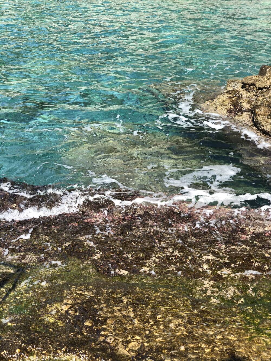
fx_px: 543
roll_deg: -0.5
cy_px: 180
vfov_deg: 36.8
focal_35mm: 52
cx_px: 136
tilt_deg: -23.6
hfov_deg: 28.0
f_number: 2.4
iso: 16
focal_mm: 6
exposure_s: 1/345
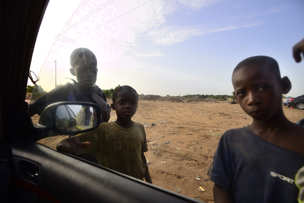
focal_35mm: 17
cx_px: 152
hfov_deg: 93.3
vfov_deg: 70.5
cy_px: 102
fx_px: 144
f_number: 5
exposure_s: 1/100
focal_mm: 17
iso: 100
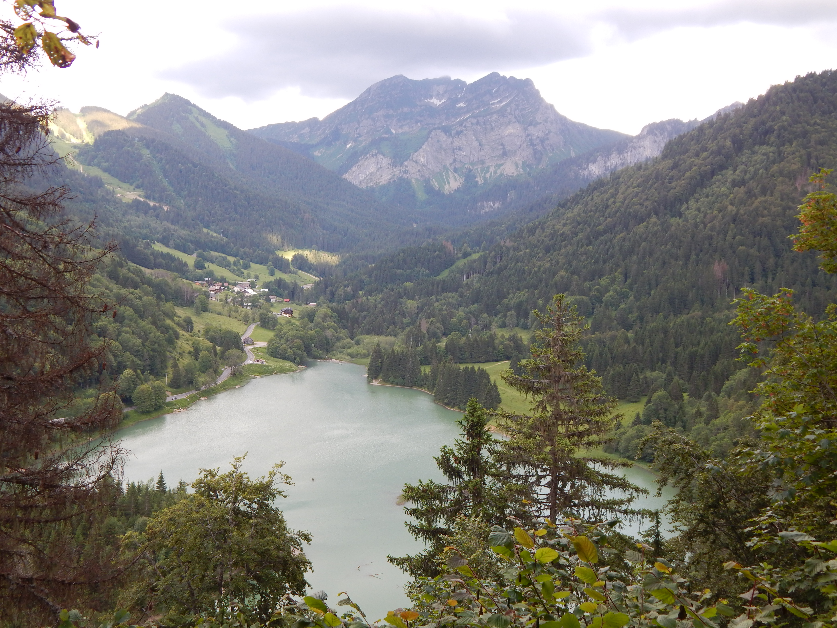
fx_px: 919
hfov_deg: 49.0
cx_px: 418
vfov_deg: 37.7
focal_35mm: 38
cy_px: 314
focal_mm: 6.8
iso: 125
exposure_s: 1/160
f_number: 3.4
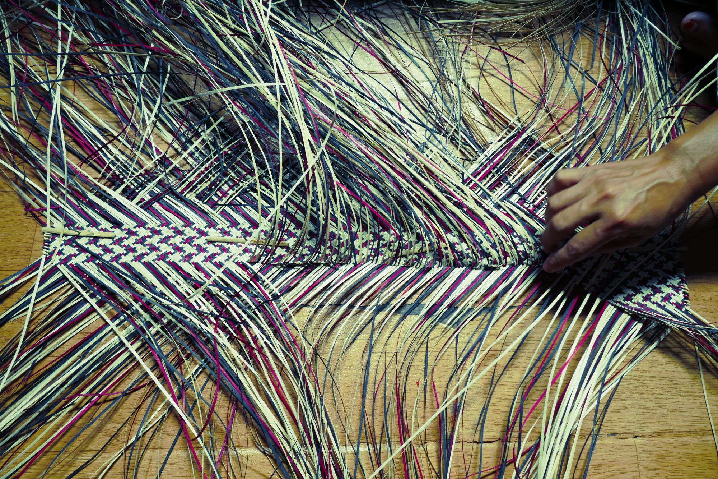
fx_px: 499
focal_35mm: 25
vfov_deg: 51.3
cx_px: 359
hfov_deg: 71.5
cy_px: 240
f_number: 5
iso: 320
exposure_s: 1/60
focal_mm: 9.1
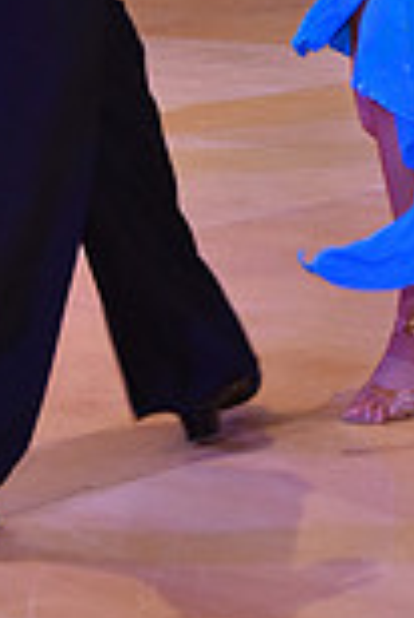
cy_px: -313
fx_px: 3562
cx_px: 336
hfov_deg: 6.6
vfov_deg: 9.6
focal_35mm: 207
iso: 1600
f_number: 5
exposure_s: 1/250
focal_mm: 55
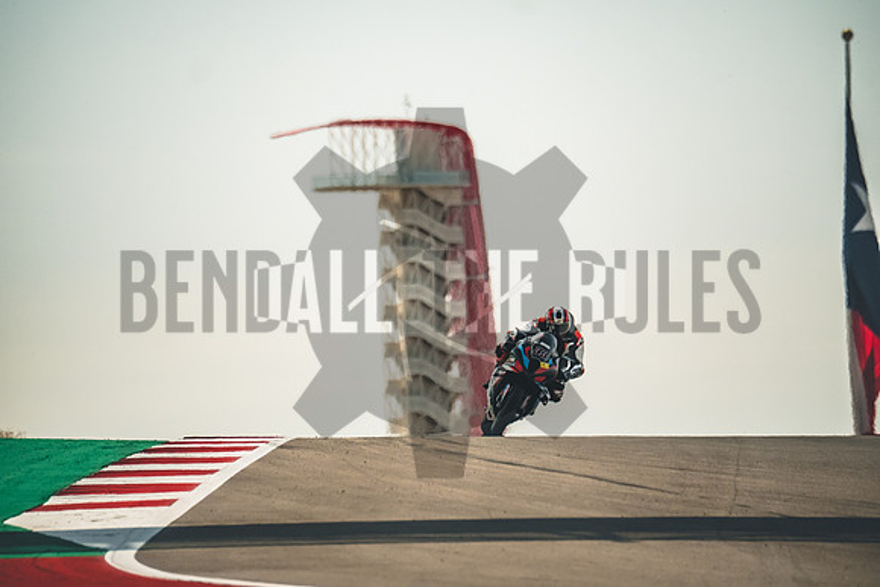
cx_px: 440
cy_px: 294
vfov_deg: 2.9
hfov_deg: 4.4
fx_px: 11442
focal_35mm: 468
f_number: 5.2
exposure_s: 1/2500
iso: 1000
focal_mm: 312
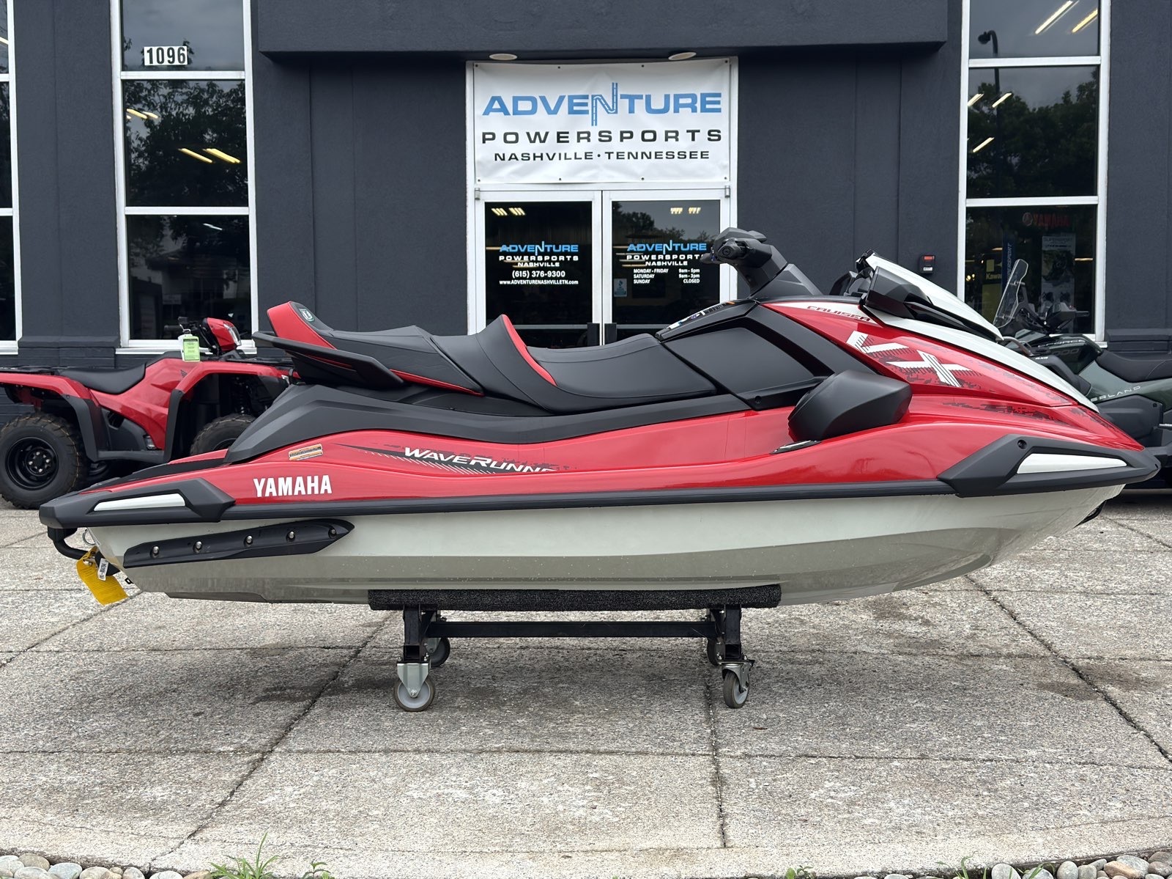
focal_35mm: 44
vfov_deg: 32.9
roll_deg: -0.2
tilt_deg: -0.6
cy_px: 440
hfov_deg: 43.0
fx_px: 1489
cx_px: 586
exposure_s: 1/1408
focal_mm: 6.76
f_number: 1.78
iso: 100
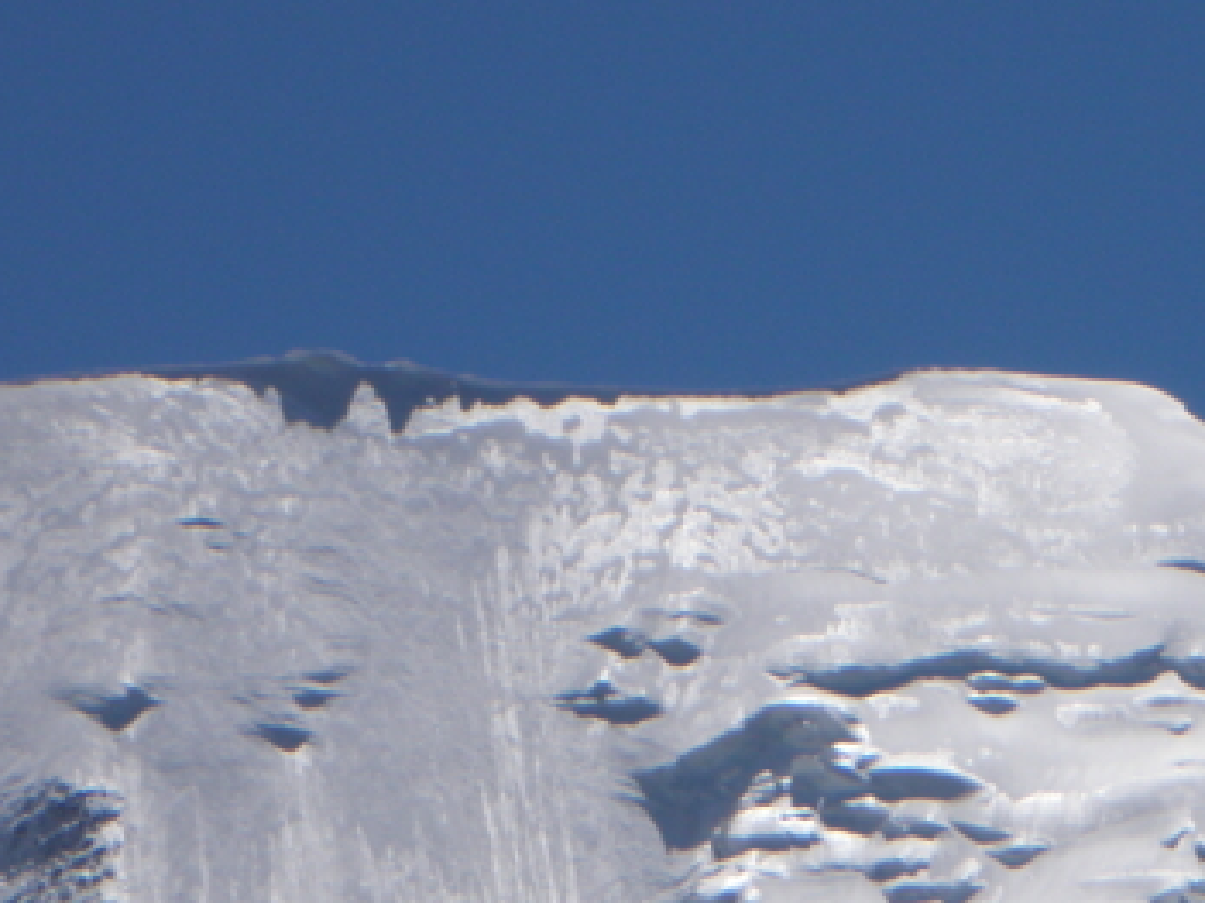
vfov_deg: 5.7
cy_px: 831
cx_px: 1129
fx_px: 9048
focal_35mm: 260
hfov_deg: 7.6
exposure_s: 1/500
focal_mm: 20.1
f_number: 8
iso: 80
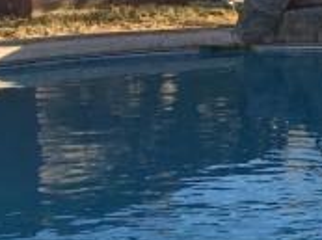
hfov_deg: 10.1
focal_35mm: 172
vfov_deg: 8.6
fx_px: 1597
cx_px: 765
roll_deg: +0.1
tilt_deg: -6.9
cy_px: 28
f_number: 2.2
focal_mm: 4.15
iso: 32
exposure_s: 1/648
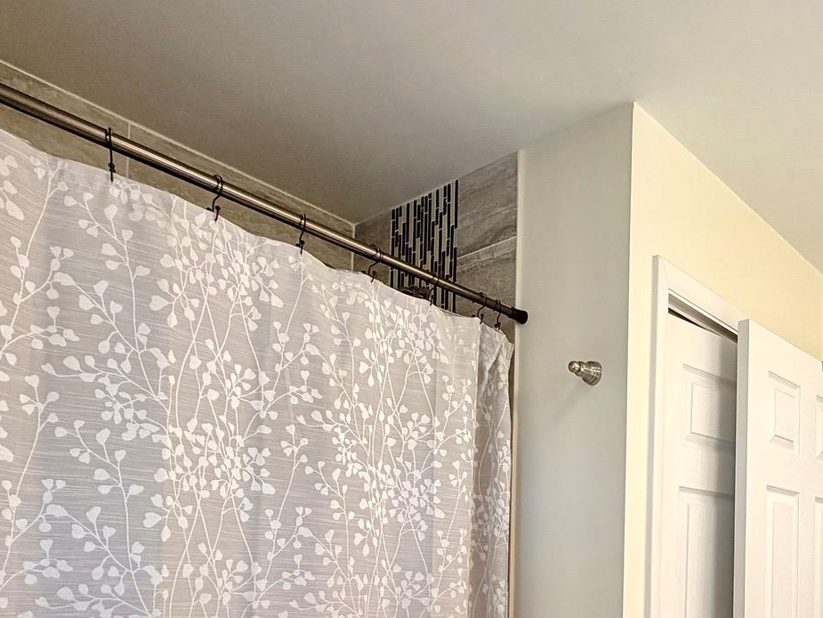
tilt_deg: +1.7
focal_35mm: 31
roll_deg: -1.0
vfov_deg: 41.5
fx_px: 737
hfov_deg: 53.9
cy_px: 566
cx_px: 673
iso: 125
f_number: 2.2
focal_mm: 2.22
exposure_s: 1/120
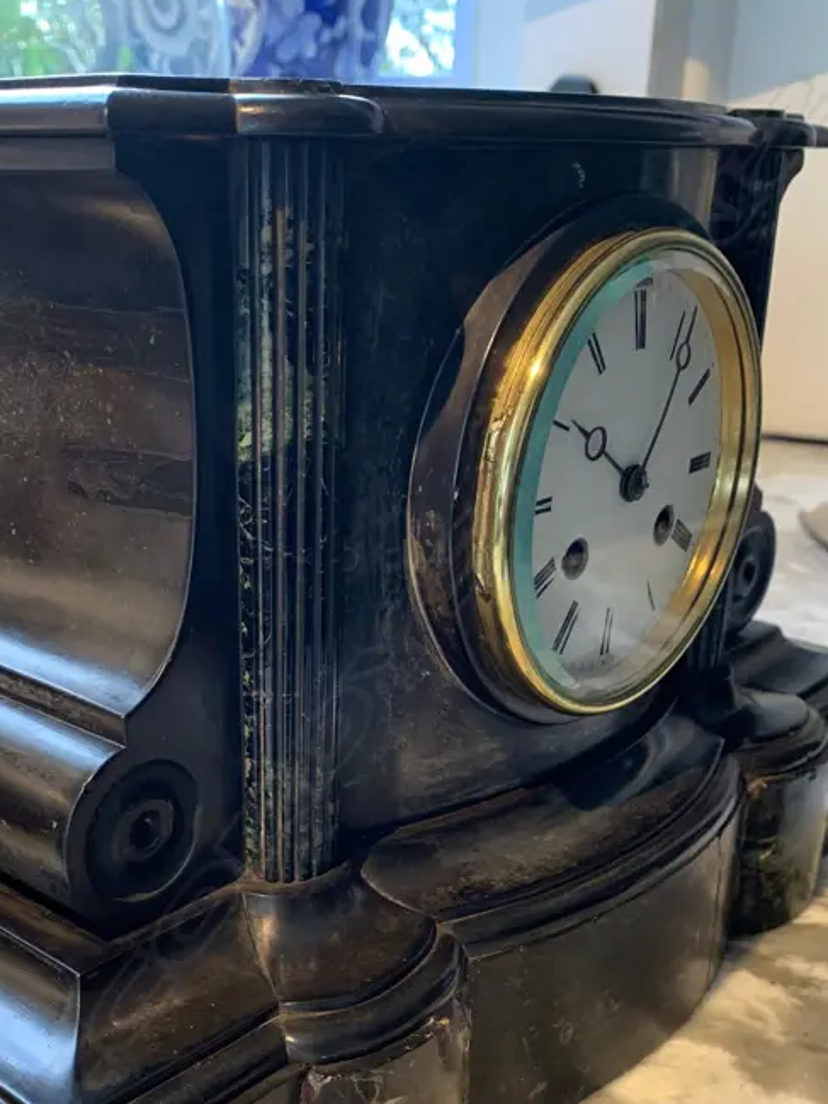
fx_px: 1307
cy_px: 771
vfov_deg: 44.8
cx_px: 306
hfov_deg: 34.9
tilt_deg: -22.4
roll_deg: -0.7
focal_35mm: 41
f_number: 1.8
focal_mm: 4.25
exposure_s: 1/50
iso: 80
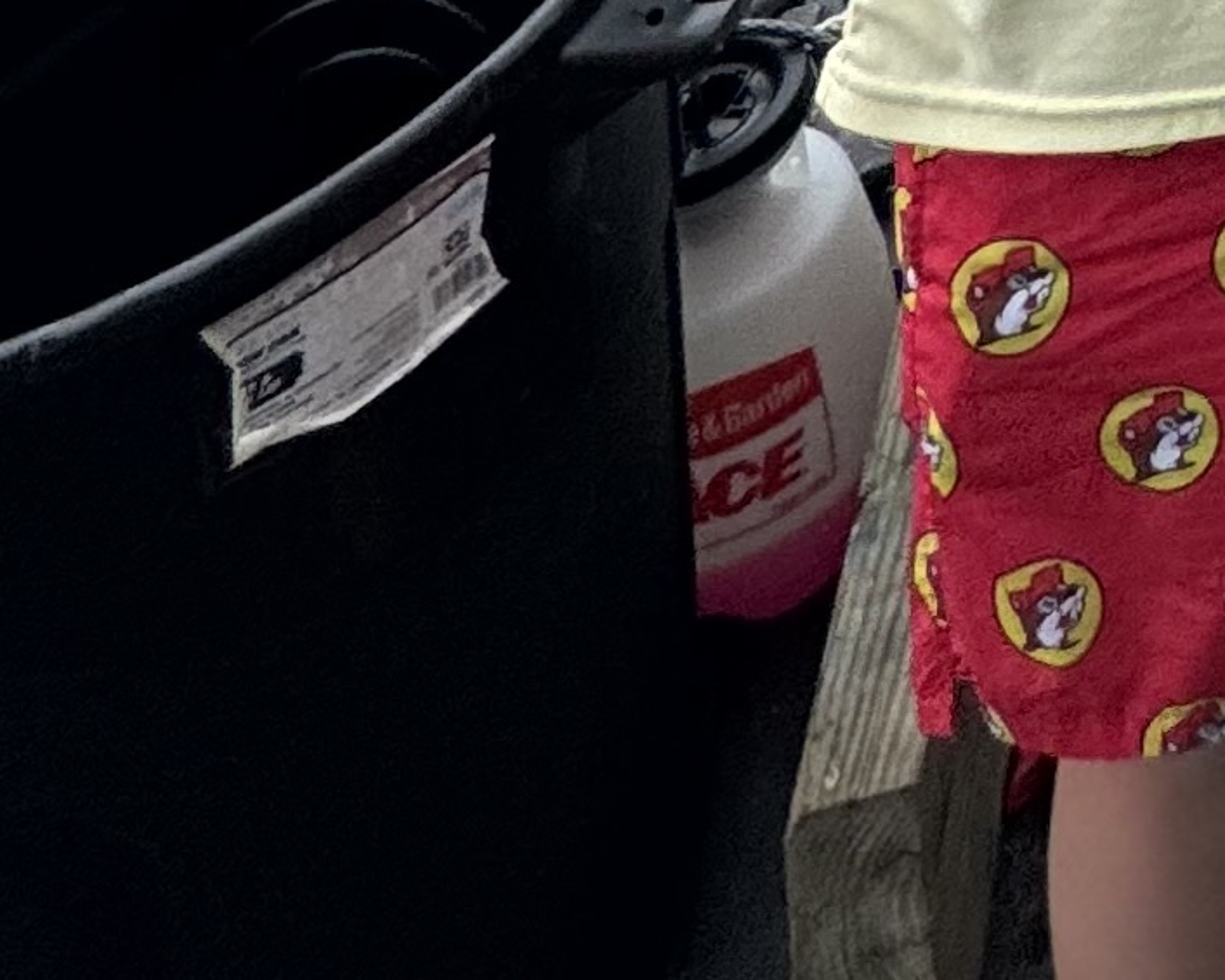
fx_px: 2828
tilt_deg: -6.2
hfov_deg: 17.9
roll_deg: +3.3
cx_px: 2367
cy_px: -1813
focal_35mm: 78
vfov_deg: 12.0
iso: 50
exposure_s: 1/620
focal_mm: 2.22
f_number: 2.2
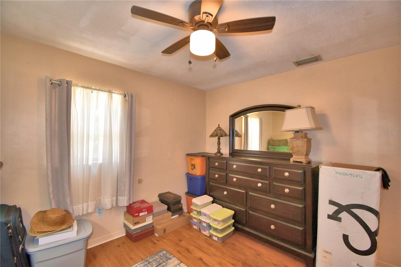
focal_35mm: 15
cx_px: 200
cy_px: 134
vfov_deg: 77.3
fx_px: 167
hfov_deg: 100.4
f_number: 4.5
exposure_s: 1/30
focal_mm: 10
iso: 220
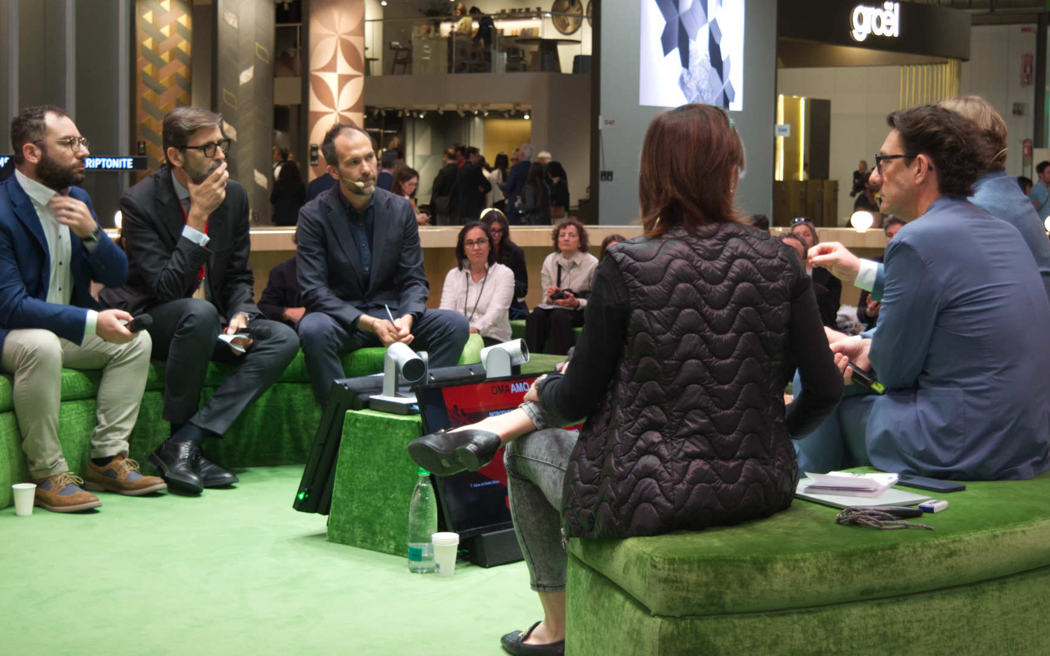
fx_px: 1762
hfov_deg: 33.1
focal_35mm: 62
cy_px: 255
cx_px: 582
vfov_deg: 21.1
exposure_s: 1/60
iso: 560
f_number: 4.5
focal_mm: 35
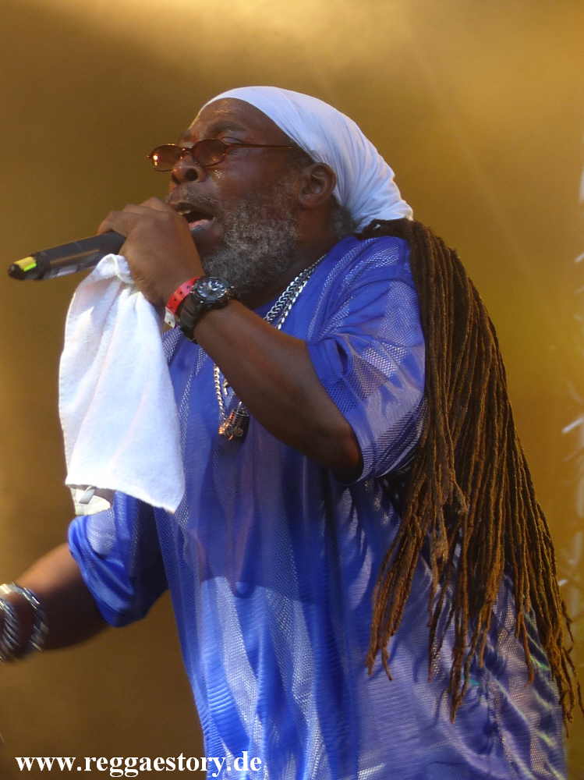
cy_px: 390
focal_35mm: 97
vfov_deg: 20.2
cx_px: 292
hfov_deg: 15.2
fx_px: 2184
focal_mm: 17.4
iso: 100
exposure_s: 1/125
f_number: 3.5
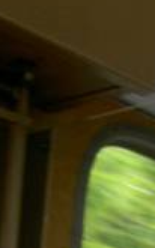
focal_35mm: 200
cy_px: 583
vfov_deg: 9.4
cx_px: 269
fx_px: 1353
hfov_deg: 6.4
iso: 100
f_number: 2.8
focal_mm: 8
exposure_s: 1/80
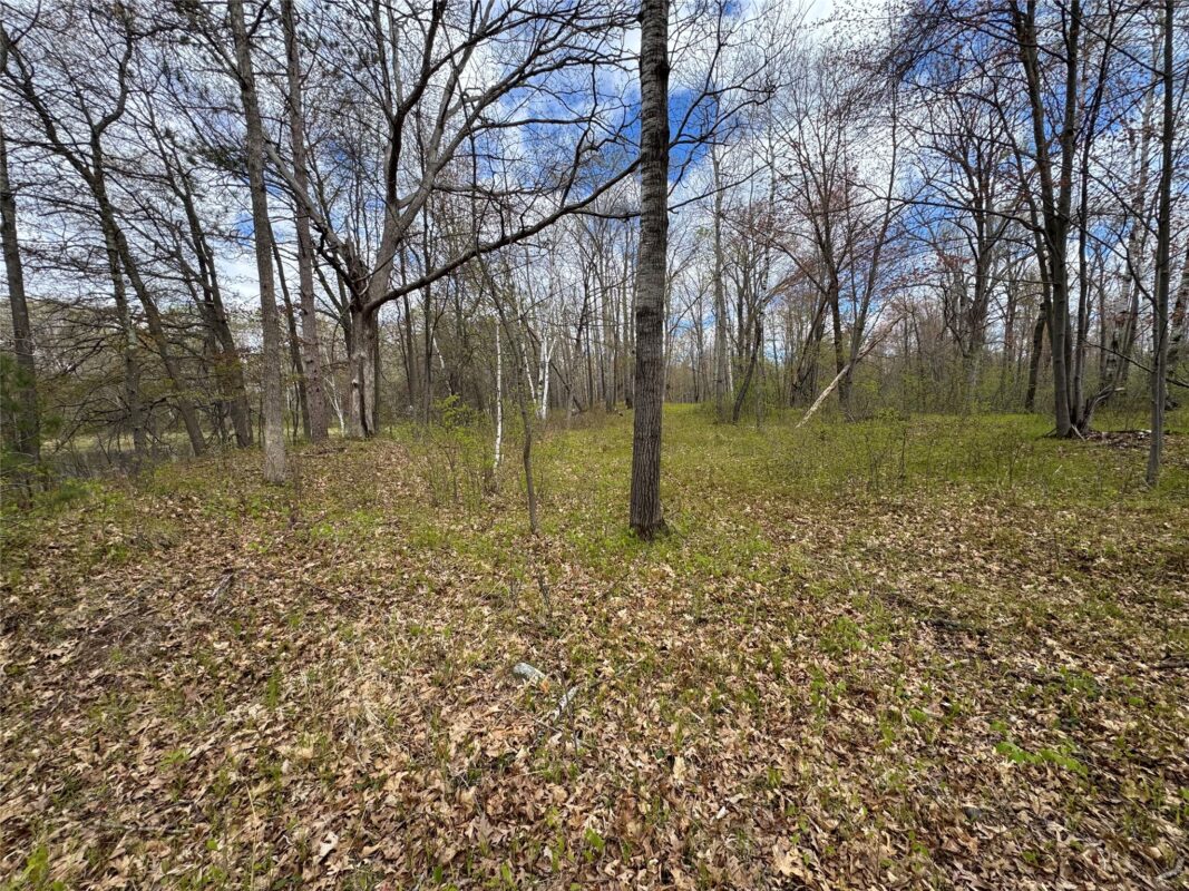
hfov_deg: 102.1
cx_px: 594
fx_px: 481
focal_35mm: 14
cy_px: 446
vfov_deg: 85.7
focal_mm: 2.22
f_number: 2.2
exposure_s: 1/646
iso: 40
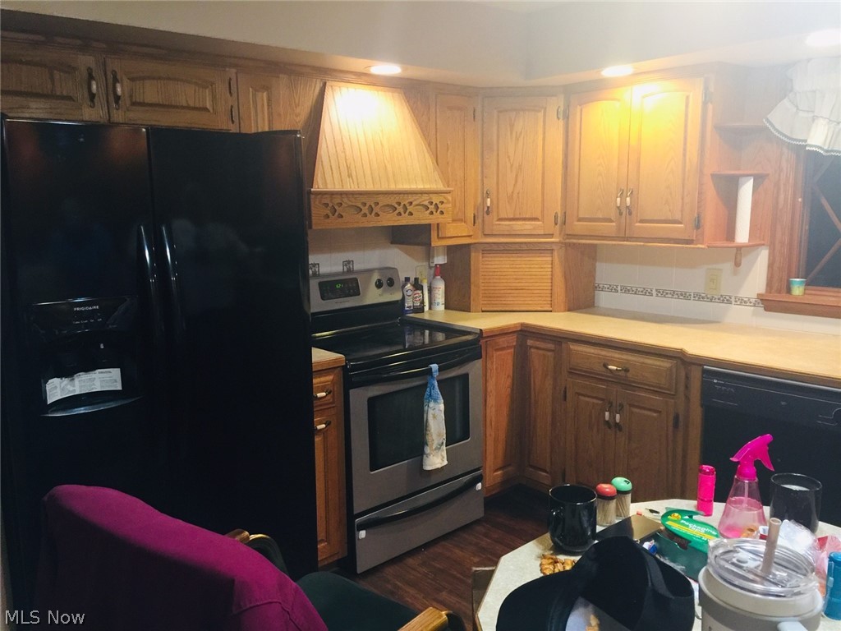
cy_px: 316
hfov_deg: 61.7
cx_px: 420
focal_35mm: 29
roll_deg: +1.0
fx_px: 705
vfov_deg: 48.2
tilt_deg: -8.6
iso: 100
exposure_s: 1/15
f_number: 2.2
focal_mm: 4.15
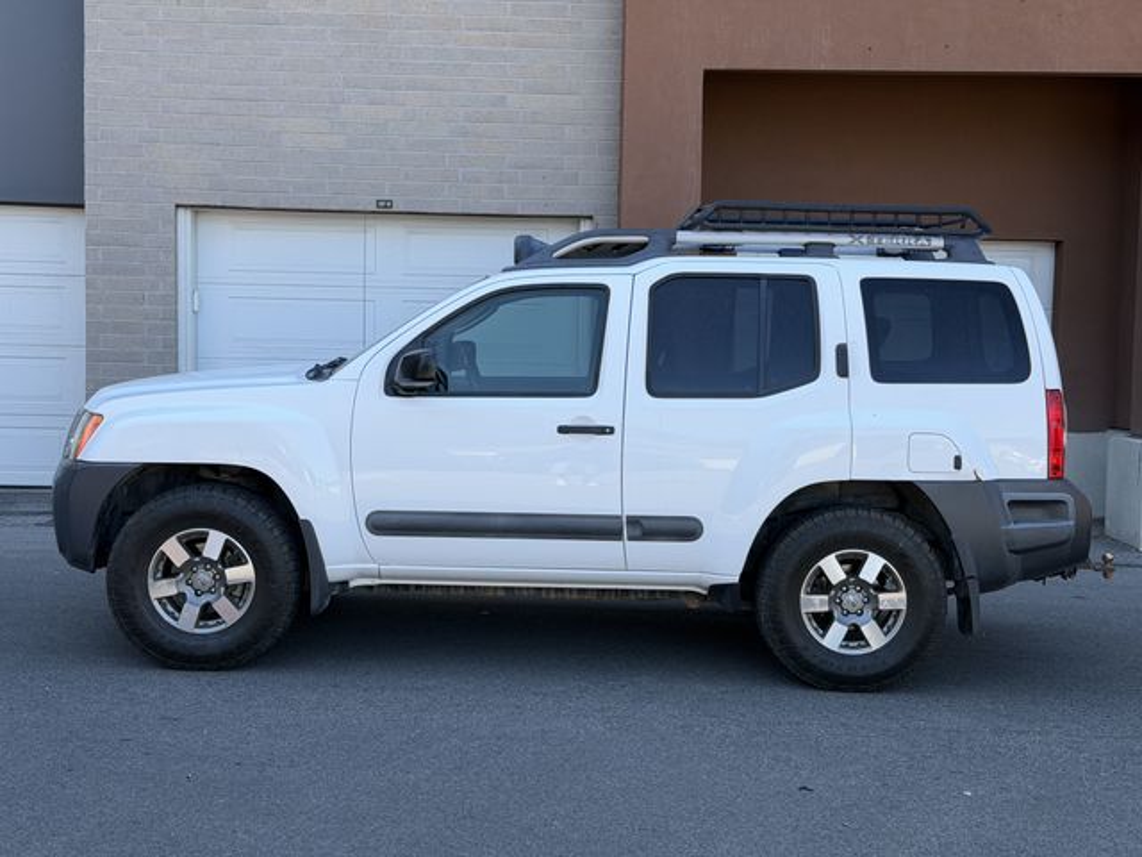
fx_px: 1584
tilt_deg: -2.2
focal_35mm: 48
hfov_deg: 39.7
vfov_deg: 30.3
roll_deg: -0.7
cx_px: 571
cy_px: 428
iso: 80
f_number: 1.78
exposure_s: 1/1041
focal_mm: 6.76
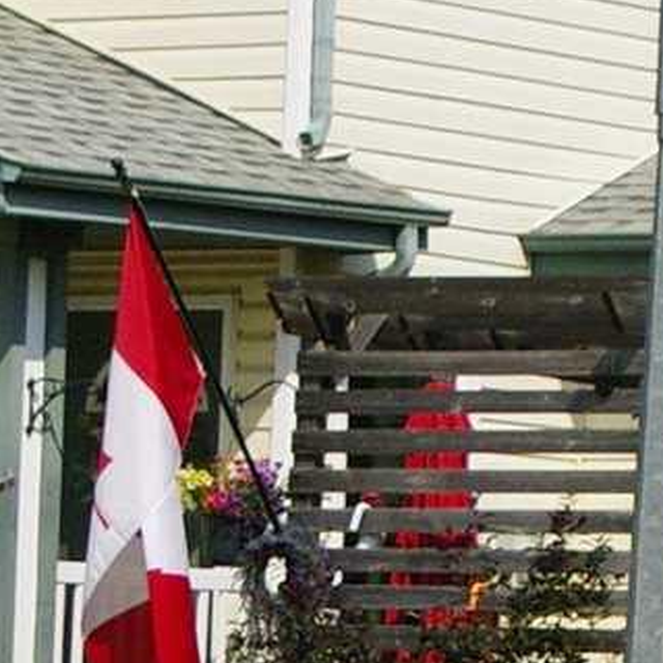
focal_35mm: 416
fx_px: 9014
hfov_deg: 4.2
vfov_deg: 4.2
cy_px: 640
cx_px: 595
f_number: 9.5
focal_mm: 34
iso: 400
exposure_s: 1/750
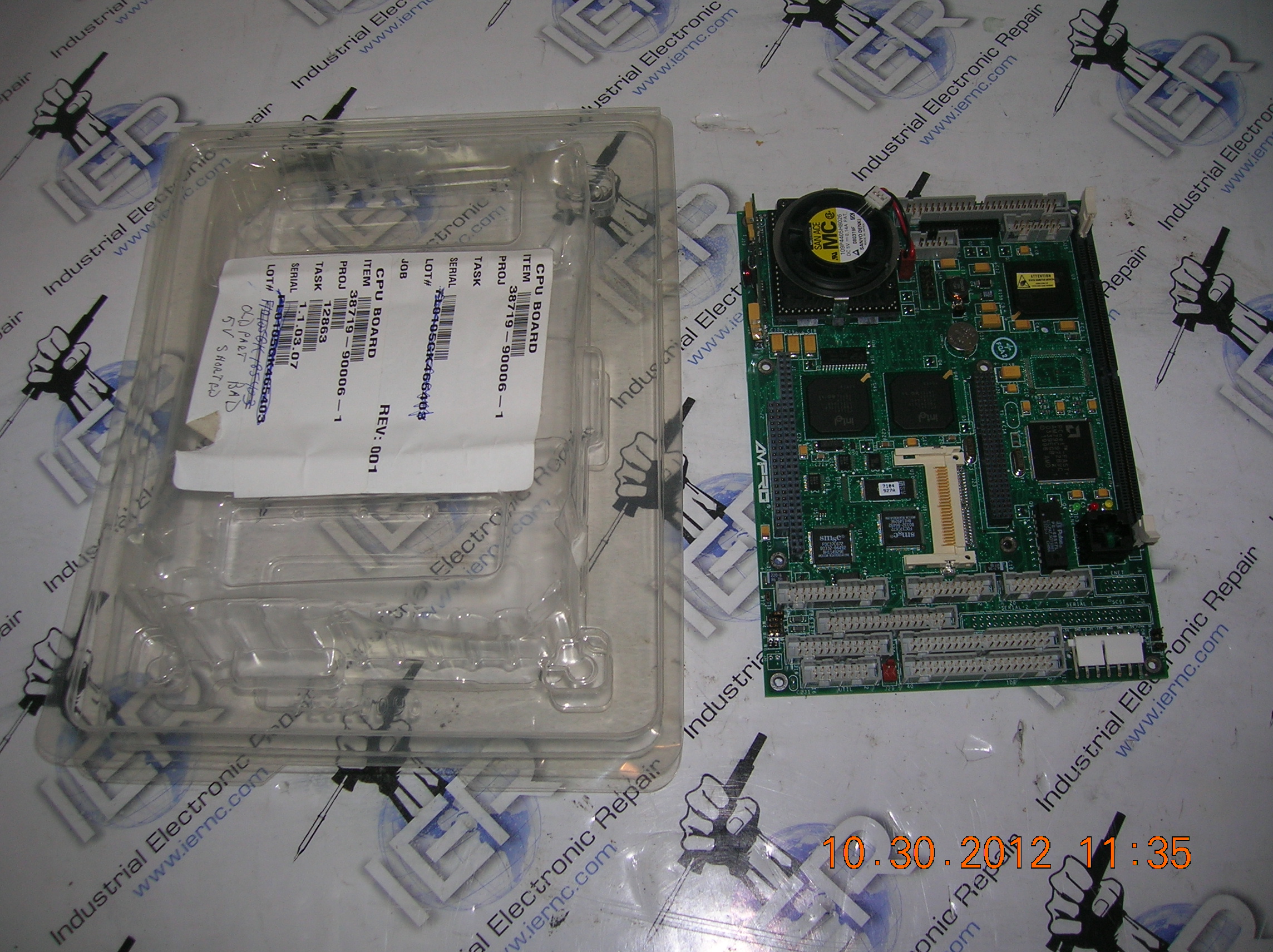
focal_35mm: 34
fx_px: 1249
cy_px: 476
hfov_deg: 54.0
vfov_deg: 41.7
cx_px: 636
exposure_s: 1/60.1
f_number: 2.9
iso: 50
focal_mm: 5.7
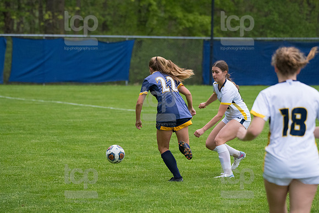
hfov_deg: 9.4
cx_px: 160
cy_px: 106
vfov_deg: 6.2
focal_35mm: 220
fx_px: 1950
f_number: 5.6
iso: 4000
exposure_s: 1/1600
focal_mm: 220
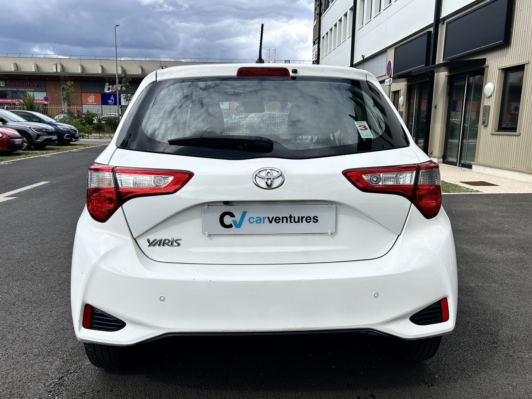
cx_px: 266
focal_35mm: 26
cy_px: 200
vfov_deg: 53.1
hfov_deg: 67.3
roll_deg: -3.4
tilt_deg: -12.0
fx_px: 400
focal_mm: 5.7
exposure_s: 1/3165
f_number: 1.5
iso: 50
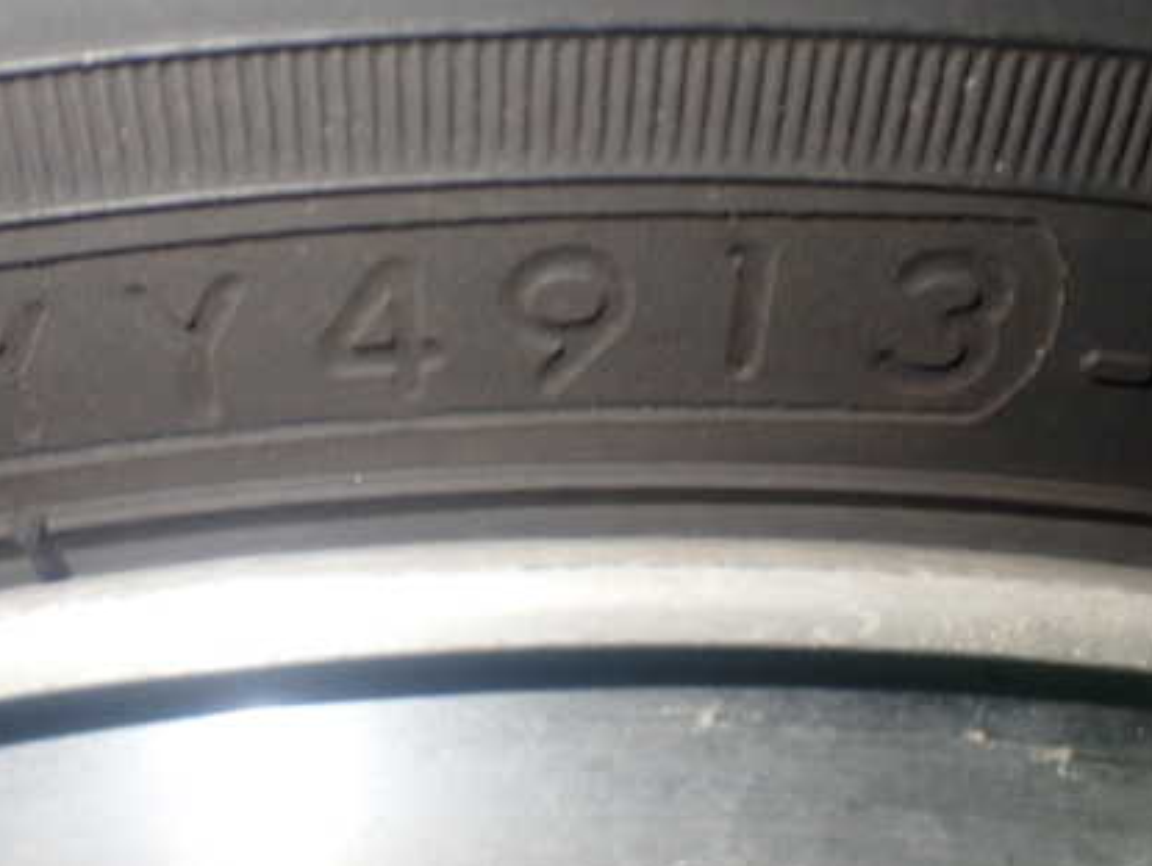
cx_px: 403
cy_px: 397
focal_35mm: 52
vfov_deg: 28.1
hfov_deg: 36.5
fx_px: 1732
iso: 400
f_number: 2.5
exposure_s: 1/40
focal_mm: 6.37
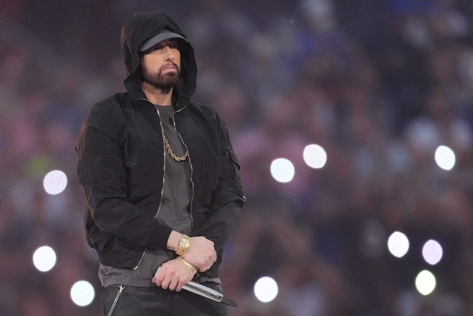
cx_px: 236
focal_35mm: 600
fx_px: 7883
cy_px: 158
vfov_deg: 2.3
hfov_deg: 3.4
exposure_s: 1/640
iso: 3200
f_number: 4
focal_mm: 600
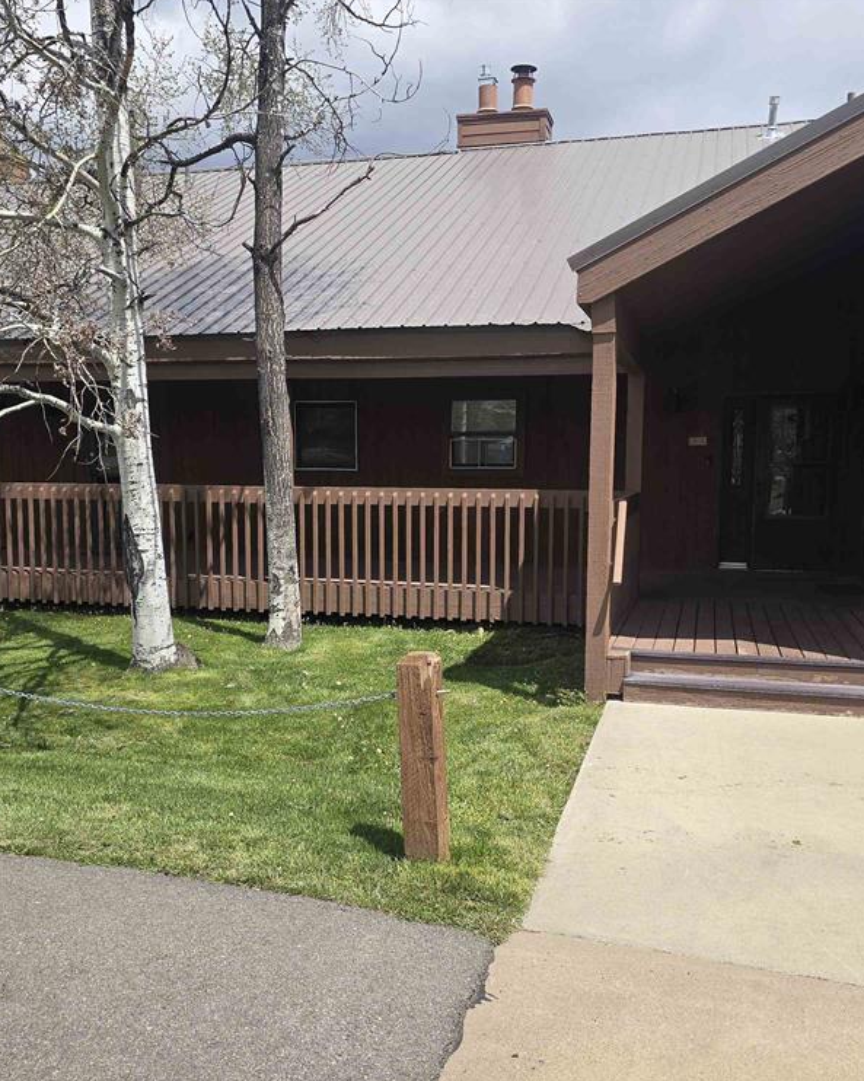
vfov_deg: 57.2
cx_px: 430
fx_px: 991
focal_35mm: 31
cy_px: 551
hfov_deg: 47.1
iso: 12
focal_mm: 6.3
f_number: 1.7
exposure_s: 1/645
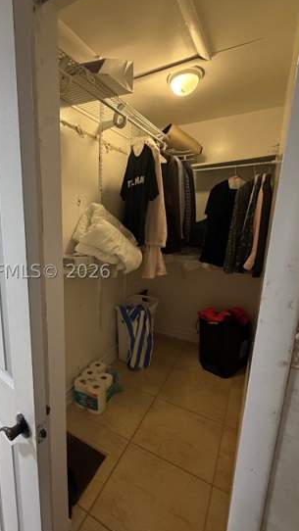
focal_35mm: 18
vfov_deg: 92.6
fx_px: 254
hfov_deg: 58.8
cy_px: 271
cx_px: 87
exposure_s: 1/60
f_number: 2.2
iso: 320
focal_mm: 2.22
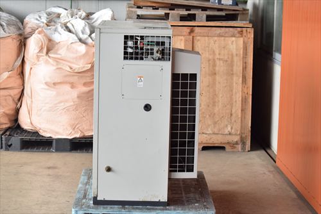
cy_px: 107
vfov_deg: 16.6
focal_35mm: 82
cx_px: 160
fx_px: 736
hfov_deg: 24.6
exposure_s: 1/200
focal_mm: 55
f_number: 6.3
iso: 1250
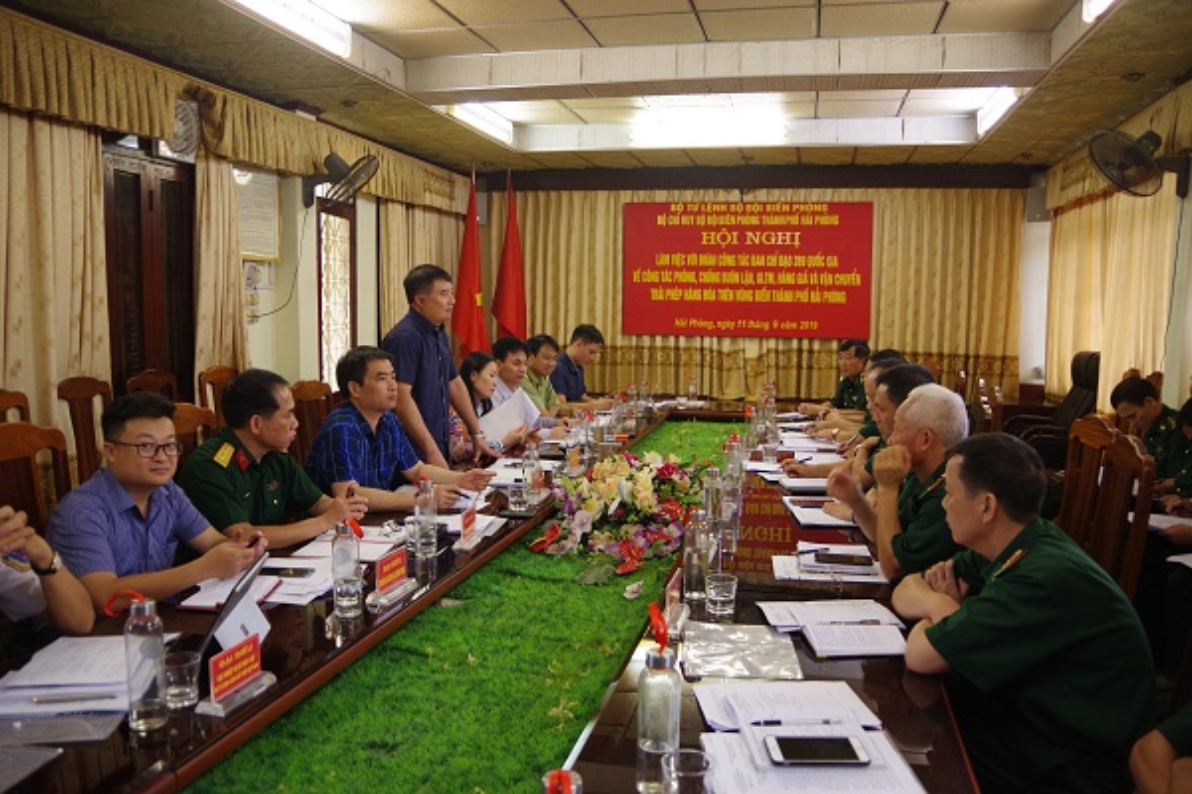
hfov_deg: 67.4
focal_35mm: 27
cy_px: 397
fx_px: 894
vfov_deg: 47.9
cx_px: 596
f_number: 3.5
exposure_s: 1/40
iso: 400
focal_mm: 18
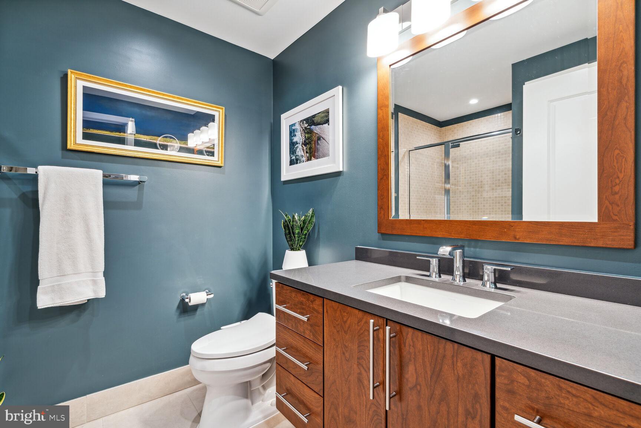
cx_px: 320
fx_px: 285
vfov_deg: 73.7
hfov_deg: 96.7
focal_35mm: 16
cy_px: 214
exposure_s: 1/8
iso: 320
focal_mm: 16
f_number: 8
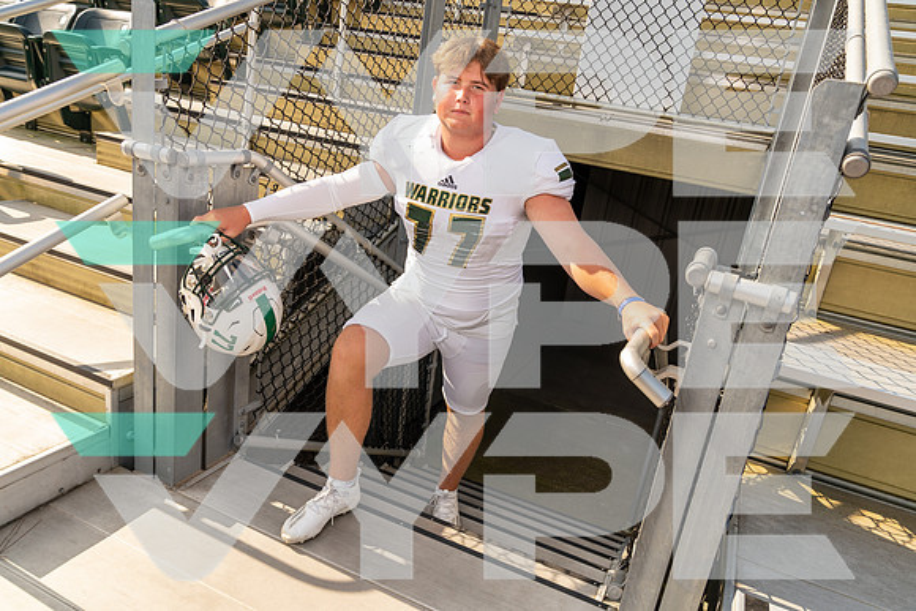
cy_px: 306
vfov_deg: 49.6
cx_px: 458
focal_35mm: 26
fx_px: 662
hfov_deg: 69.4
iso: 125
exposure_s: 1/250
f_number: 5.6
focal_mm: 26
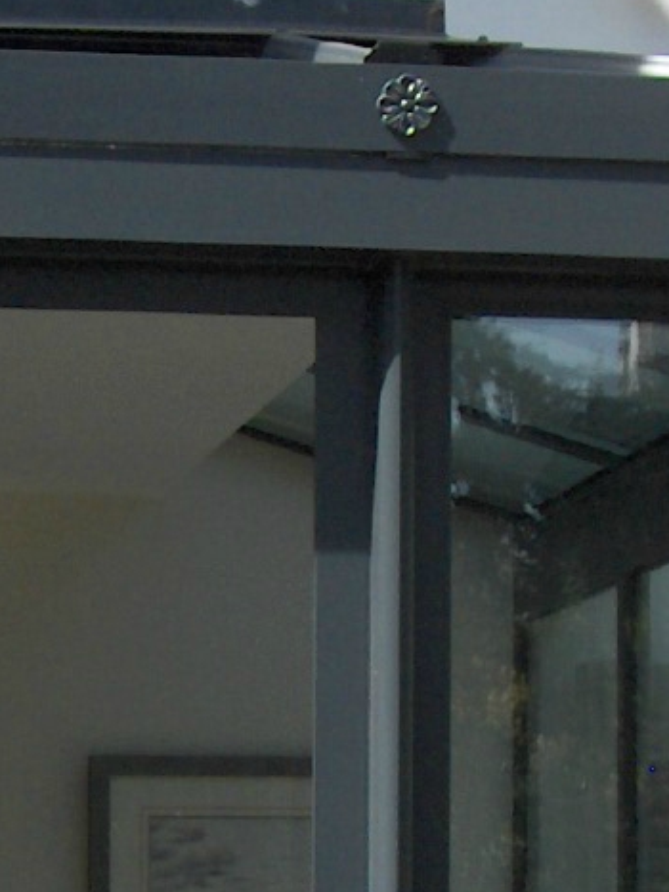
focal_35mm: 171
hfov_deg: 8.6
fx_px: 4408
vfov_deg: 11.4
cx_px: 11
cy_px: 1020
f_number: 2.8
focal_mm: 8
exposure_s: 1/730
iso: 100
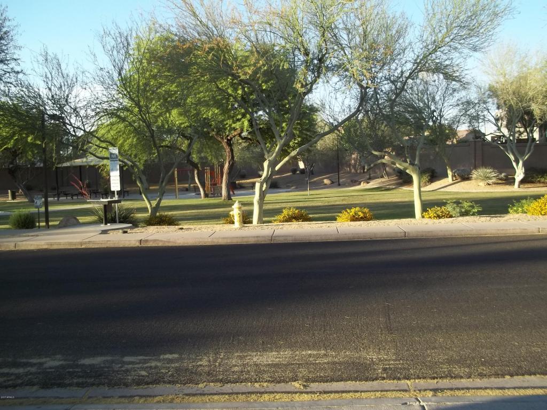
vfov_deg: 39.7
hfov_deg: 51.4
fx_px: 569
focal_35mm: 36
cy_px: 205
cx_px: 274
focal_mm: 6.5
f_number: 3.1
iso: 64
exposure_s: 1/200
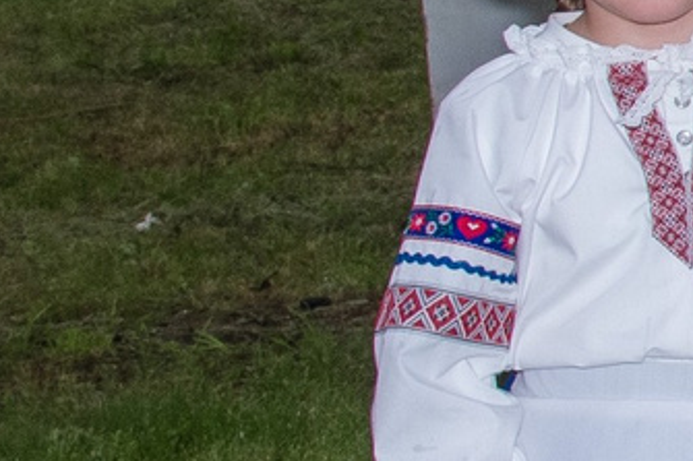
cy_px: -38
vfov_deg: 5.3
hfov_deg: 7.0
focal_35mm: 260
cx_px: 2213
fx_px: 5002
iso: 640
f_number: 13
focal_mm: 34
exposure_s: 1/160
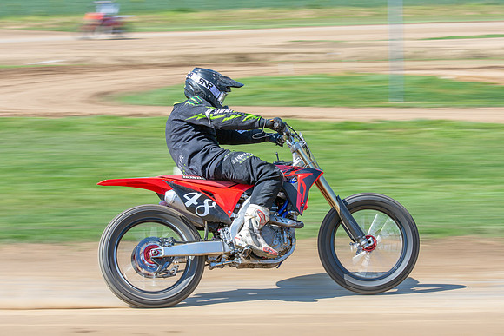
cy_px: 180
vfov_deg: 11.8
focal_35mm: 116
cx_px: 275
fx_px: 1621
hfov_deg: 17.7
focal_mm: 70
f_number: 8
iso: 200
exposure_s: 1/160
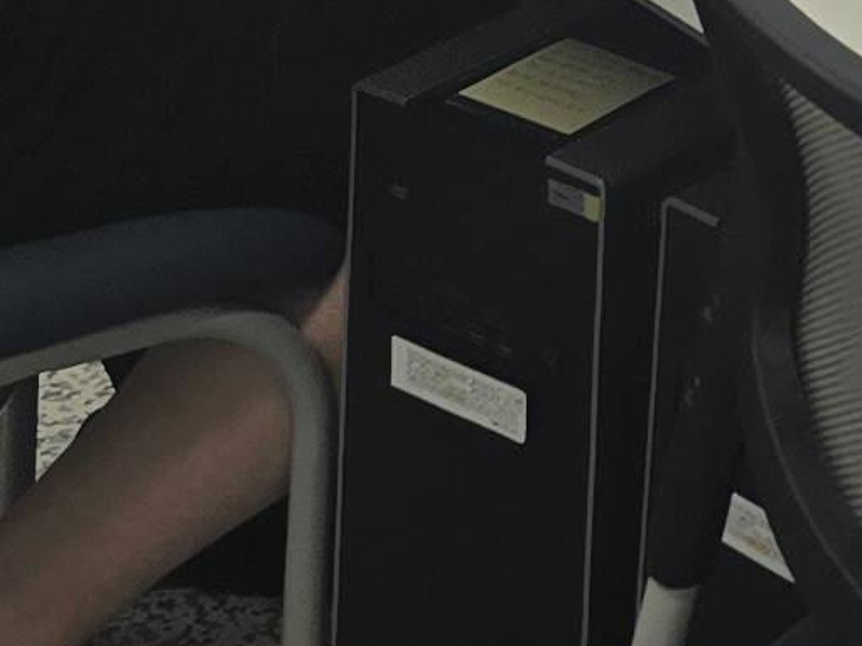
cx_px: 1592
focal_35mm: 180
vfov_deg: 6.9
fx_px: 4481
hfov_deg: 10.3
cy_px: -1683
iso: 16
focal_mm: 6.3
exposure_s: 1/120
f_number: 1.7
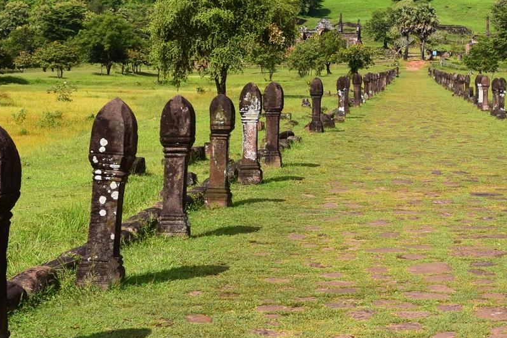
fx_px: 1229
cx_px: 439
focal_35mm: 87
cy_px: 1
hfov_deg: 22.8
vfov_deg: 15.4
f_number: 11
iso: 360
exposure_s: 1/500
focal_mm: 23
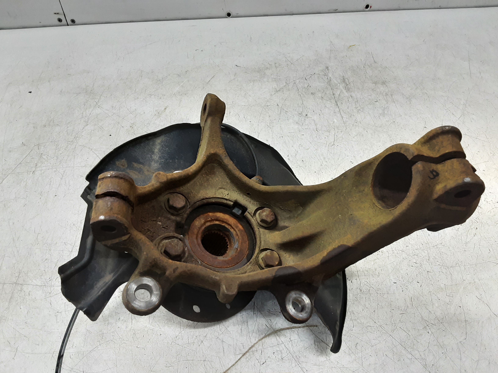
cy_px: 186
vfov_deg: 51.4
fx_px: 388
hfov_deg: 65.3
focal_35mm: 27
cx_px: 249
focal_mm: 2.91
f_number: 1.9
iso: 125
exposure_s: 1/50
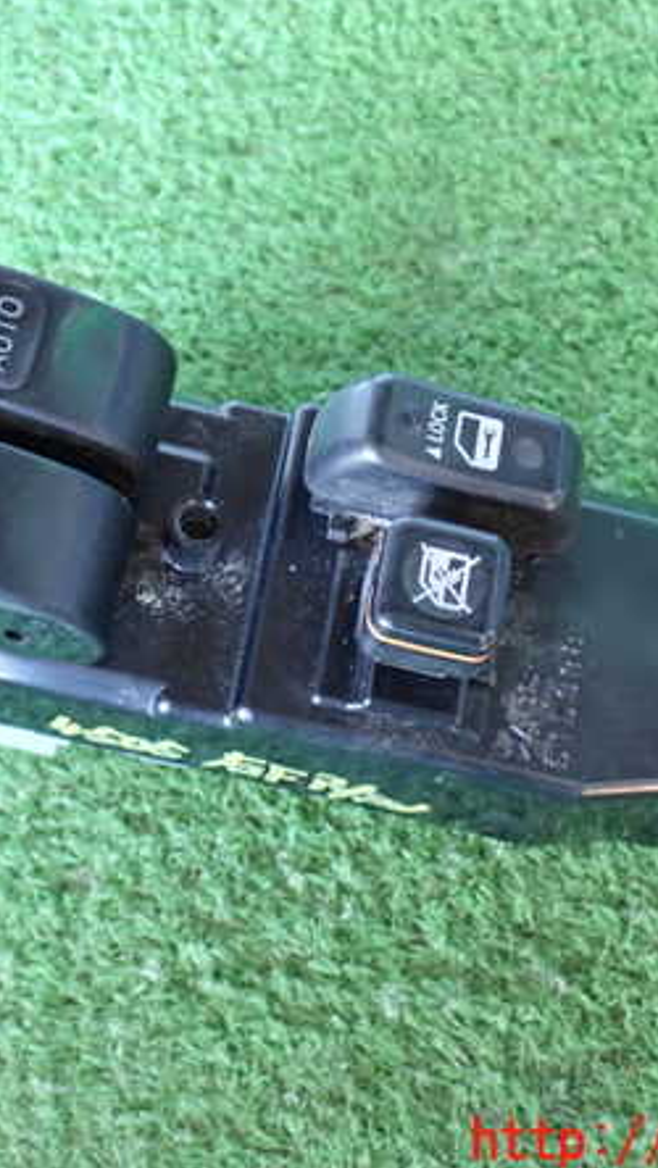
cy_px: 584
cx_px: 276
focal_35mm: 56
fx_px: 1736
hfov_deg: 21.4
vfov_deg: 37.2
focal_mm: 6.83
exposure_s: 1/30
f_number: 2.7
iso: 800
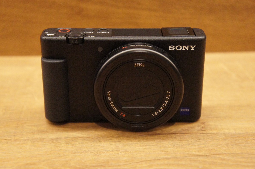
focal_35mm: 66
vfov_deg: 20.6
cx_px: 128
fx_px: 467
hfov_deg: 30.5
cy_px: 84
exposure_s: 1/800
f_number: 5
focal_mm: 44
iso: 6400
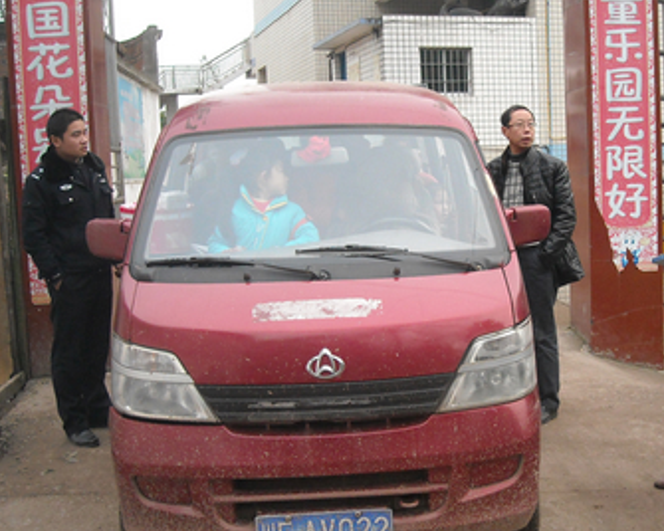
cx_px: 416
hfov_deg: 36.4
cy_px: 294
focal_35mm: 51
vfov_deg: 29.7
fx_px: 1002
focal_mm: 5.7
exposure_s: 1/239
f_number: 2.8
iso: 227
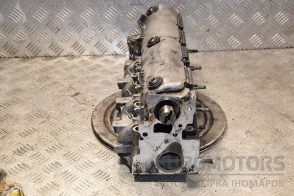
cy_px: 98
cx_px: 147
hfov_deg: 31.9
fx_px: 514
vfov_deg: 21.6
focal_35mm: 63
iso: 800
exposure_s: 1/200
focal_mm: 42
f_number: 5
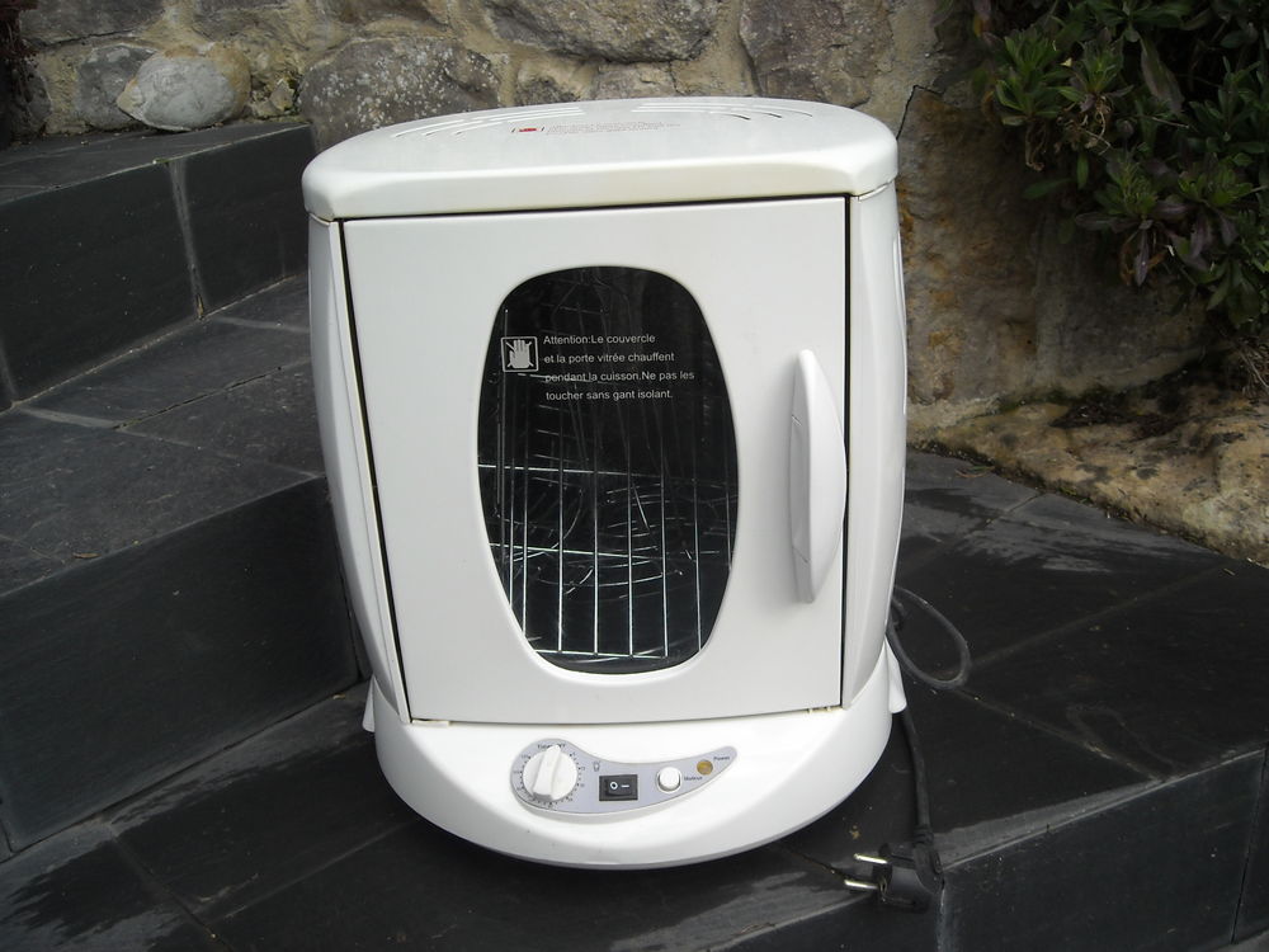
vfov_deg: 40.7
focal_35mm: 35
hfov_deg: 52.6
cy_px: 476
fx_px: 1283
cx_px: 634
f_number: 2.8
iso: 64
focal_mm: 5.7
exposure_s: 1/544
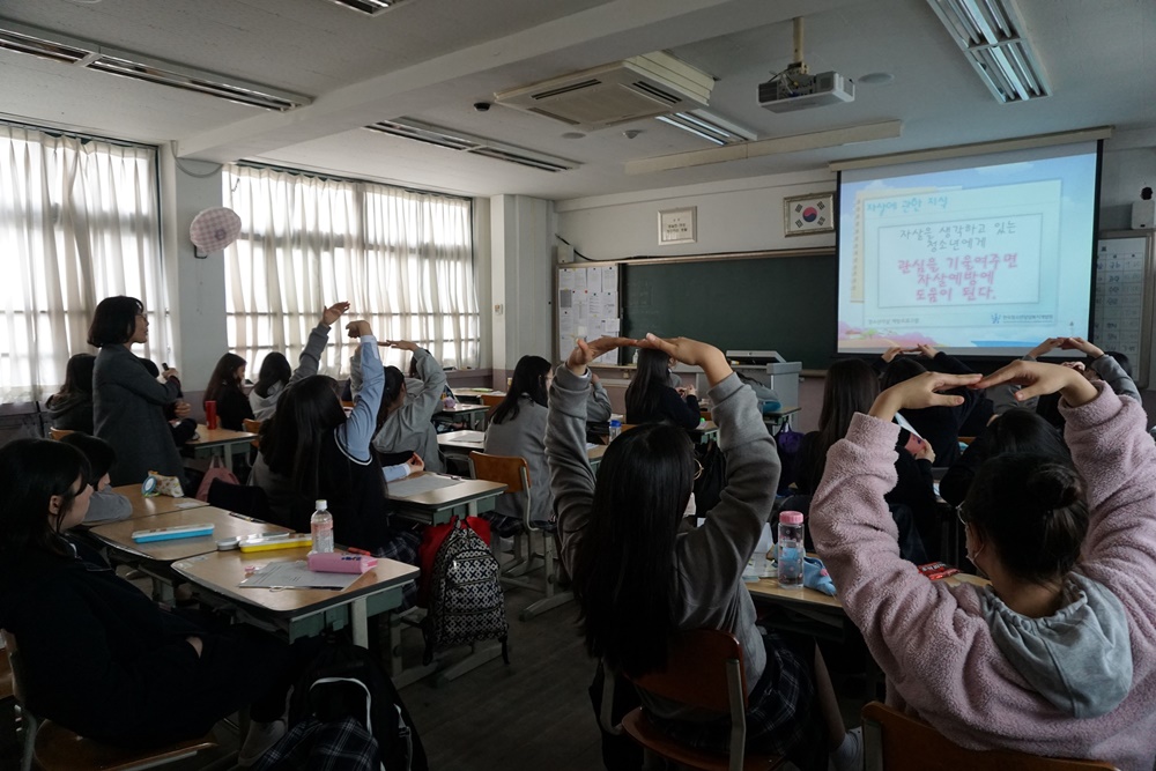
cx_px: 578
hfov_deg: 73.7
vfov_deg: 53.1
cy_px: 386
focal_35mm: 24
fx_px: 771
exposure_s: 1/160
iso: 1000
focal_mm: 16
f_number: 4
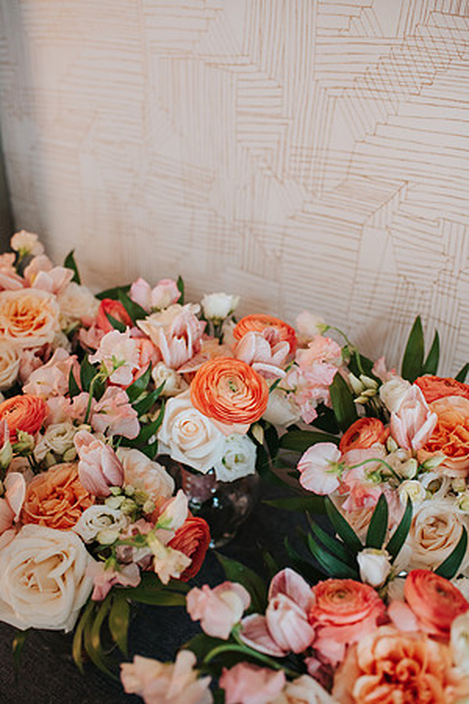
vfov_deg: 54.4
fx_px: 684
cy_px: 352
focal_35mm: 35
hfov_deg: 37.9
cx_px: 234
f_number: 3.2
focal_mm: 35
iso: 1000
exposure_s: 1/160
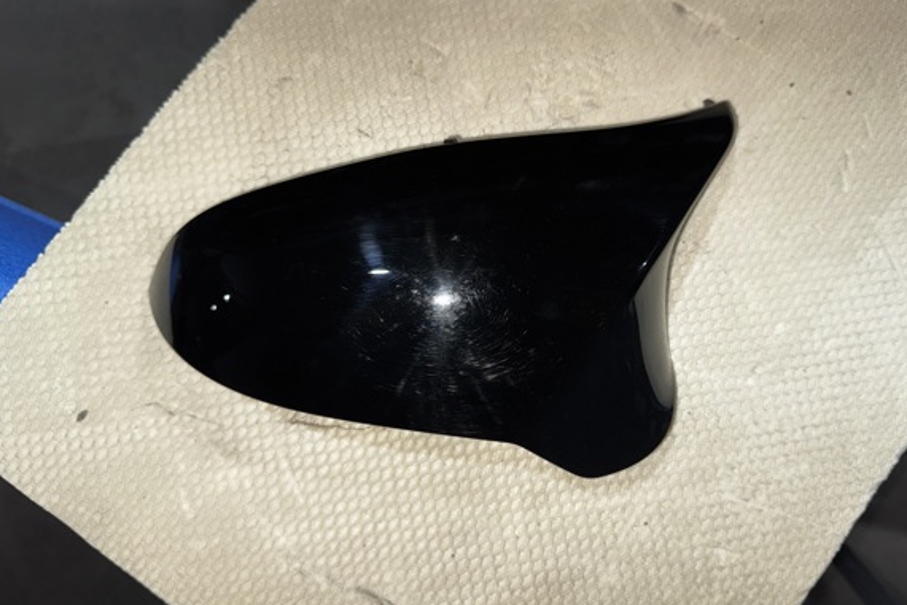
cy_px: 308
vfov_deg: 46.4
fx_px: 705
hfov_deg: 65.3
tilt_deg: -83.1
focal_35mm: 28
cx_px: 495
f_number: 1.78
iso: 50
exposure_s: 1/217
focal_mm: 6.76
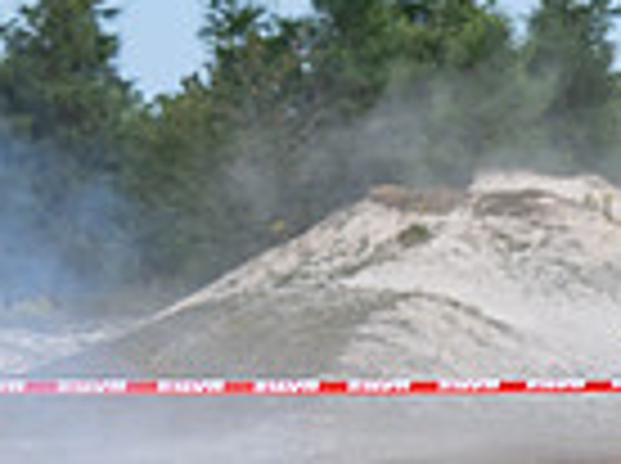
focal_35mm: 348
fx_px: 6232
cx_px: 1228
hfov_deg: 5.6
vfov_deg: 4.2
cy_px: 723
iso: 280
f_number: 5.6
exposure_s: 1/2000
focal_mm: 86
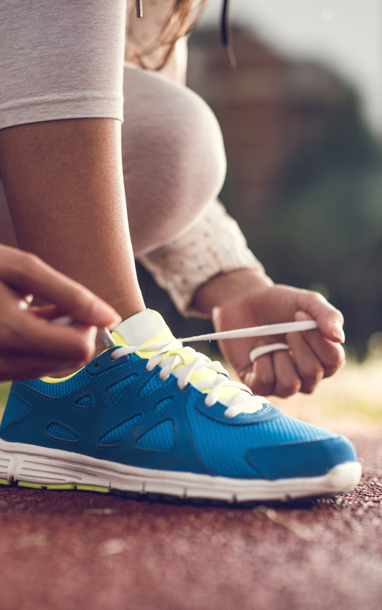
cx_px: 66
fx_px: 1283
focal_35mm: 77
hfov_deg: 16.8
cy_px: 307
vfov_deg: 26.8
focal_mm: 50
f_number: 2
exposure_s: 1/1250
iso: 64
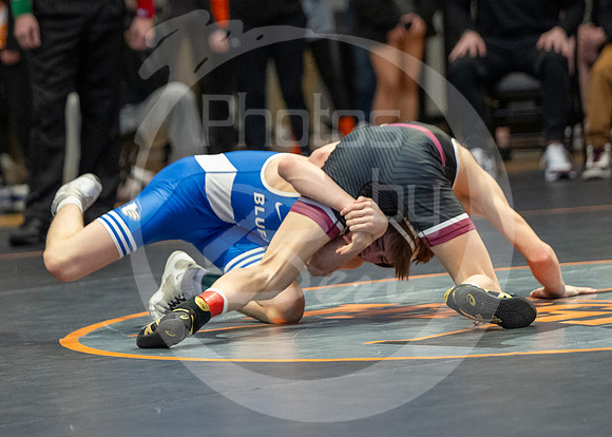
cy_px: 300
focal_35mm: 230
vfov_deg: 6.3
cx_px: 278
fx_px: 3991
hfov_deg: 8.8
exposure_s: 1/1000
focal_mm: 120
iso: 3200
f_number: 2.8
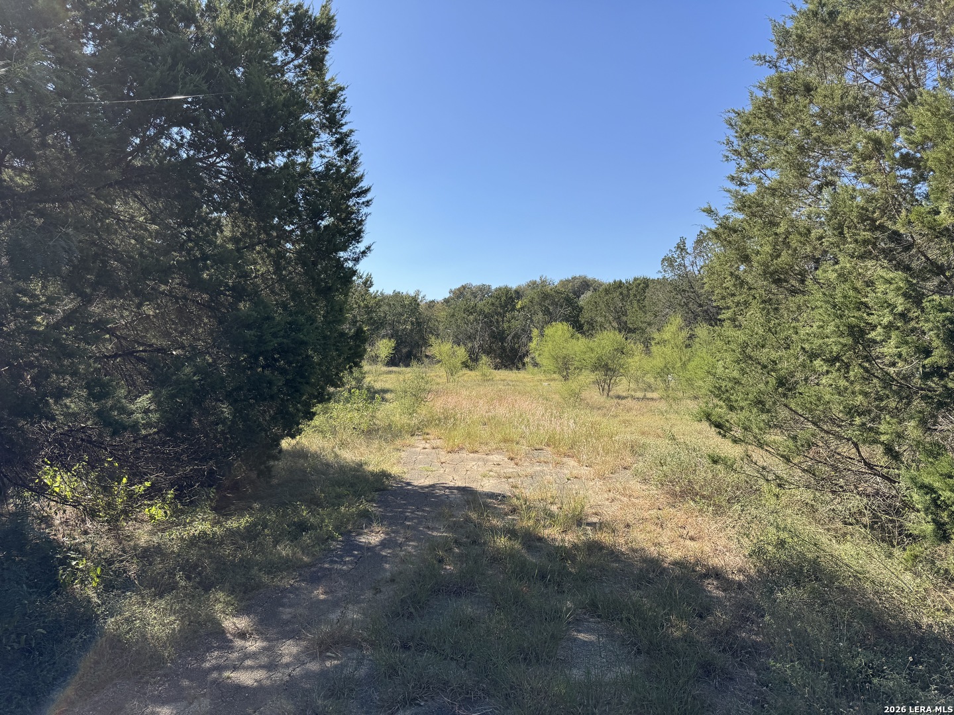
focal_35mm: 24
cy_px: 358
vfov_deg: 56.8
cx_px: 477
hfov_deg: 71.6
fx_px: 661
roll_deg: +0.7
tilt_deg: +4.9
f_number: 1.78
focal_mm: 6.76
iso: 80
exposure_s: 1/2710
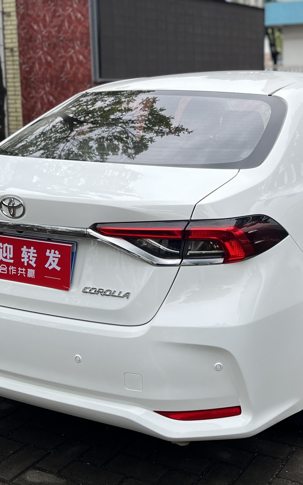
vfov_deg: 37.2
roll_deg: +0.4
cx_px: 196
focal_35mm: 54
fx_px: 714
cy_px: 173
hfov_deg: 23.9
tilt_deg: -7.7
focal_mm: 5.7
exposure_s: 1/1449
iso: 50
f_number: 1.5
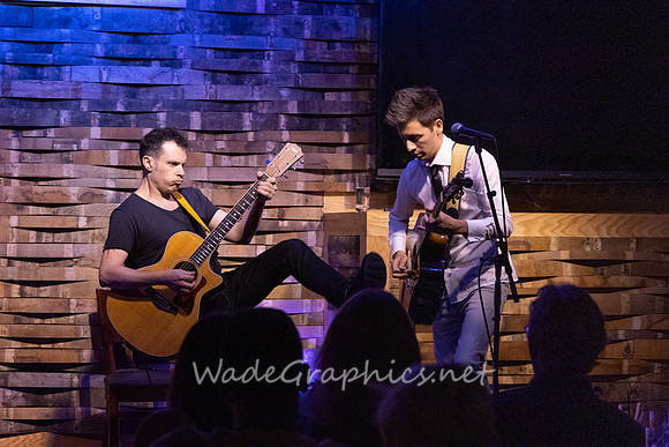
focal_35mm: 118
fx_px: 2200
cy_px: 206
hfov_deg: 17.3
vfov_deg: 11.6
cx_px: 360
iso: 6400
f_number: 6.3
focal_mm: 110
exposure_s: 1/200
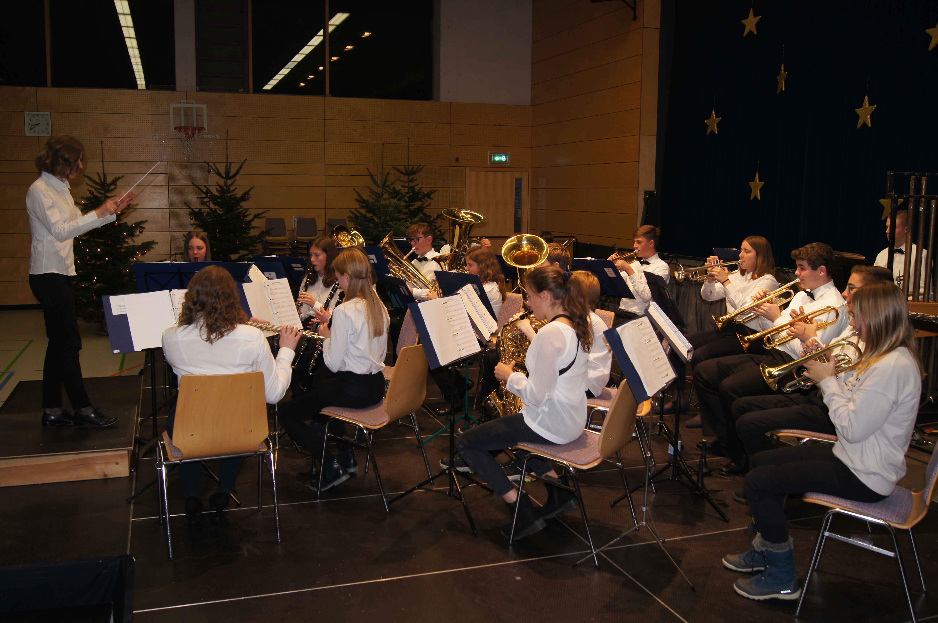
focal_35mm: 33
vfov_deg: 39.9
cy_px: 312
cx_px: 469
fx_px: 859
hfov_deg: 57.3
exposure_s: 1/60
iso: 400
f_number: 5.6
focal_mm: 22
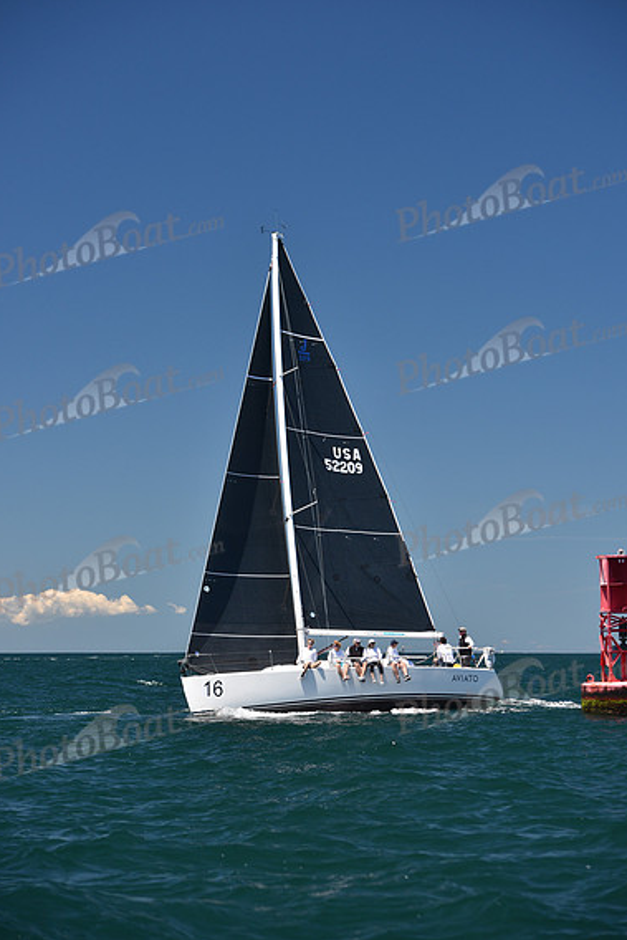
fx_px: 2611
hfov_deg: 13.7
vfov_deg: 20.4
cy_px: 462
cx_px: 310
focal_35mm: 100
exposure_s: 1/800
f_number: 4.5
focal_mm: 98
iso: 250
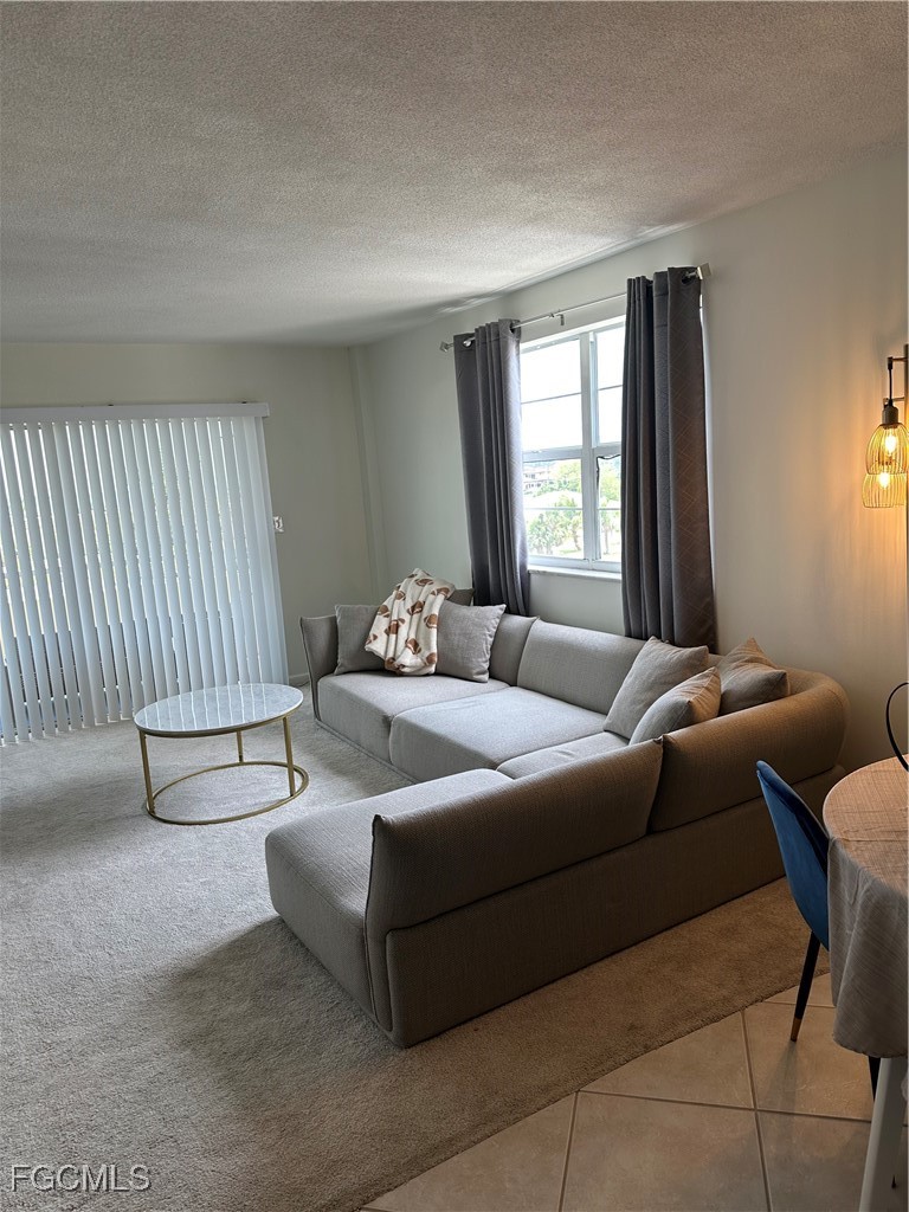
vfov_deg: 71.6
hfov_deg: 56.8
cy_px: 606
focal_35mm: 24
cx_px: 454
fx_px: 840
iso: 100
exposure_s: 1/120
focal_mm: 6.86
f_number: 1.78
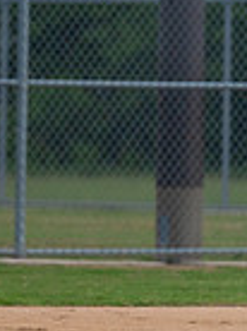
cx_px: -353
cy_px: 142
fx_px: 7721
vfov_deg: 2.5
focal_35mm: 809
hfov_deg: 1.8
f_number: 2.8
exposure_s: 1/1000
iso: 1000
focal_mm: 200
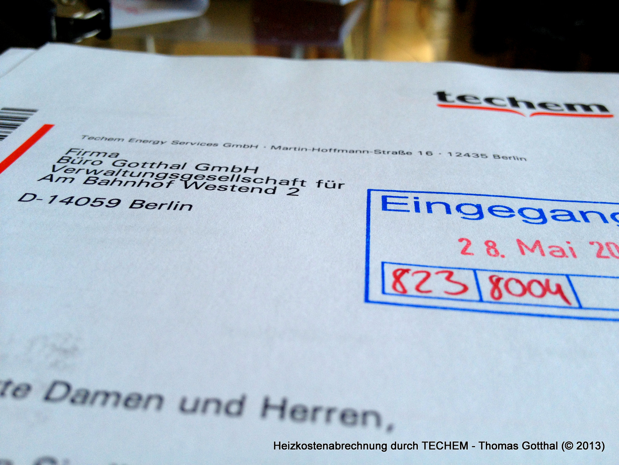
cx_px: 310
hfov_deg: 52.6
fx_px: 626
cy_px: 232
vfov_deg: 40.7
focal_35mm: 35
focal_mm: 4.28
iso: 64
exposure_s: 1/40
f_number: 2.4
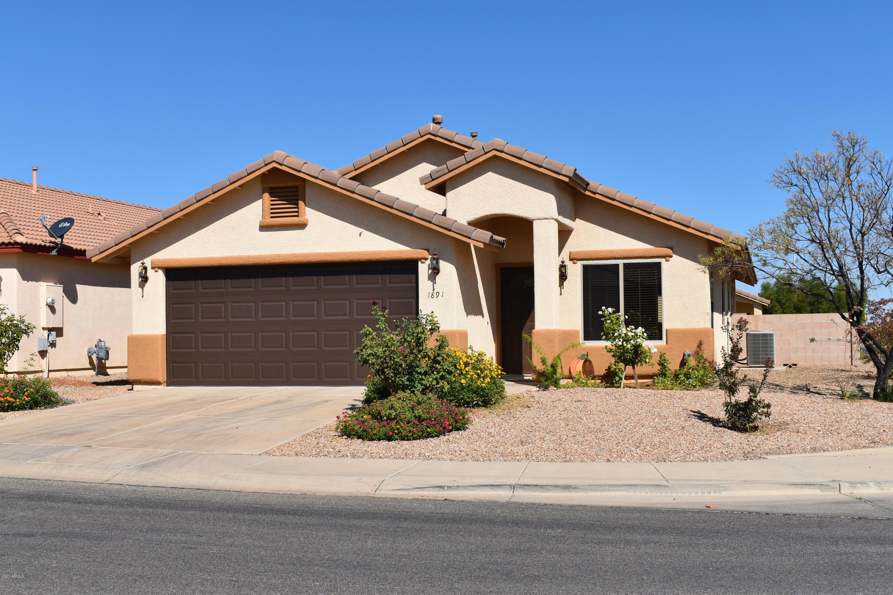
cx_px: 446
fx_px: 1079
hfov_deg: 45.0
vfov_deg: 30.8
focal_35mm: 44
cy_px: 298
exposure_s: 1/400
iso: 100
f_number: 10
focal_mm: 29
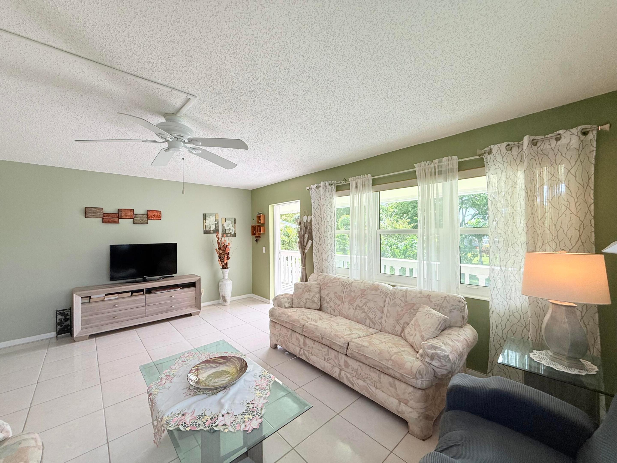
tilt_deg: +1.0
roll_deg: +0.5
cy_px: 232
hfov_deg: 102.1
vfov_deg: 85.7
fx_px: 250
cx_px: 308
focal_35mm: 14
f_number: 2.2
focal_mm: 2.22
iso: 64
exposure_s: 1/190
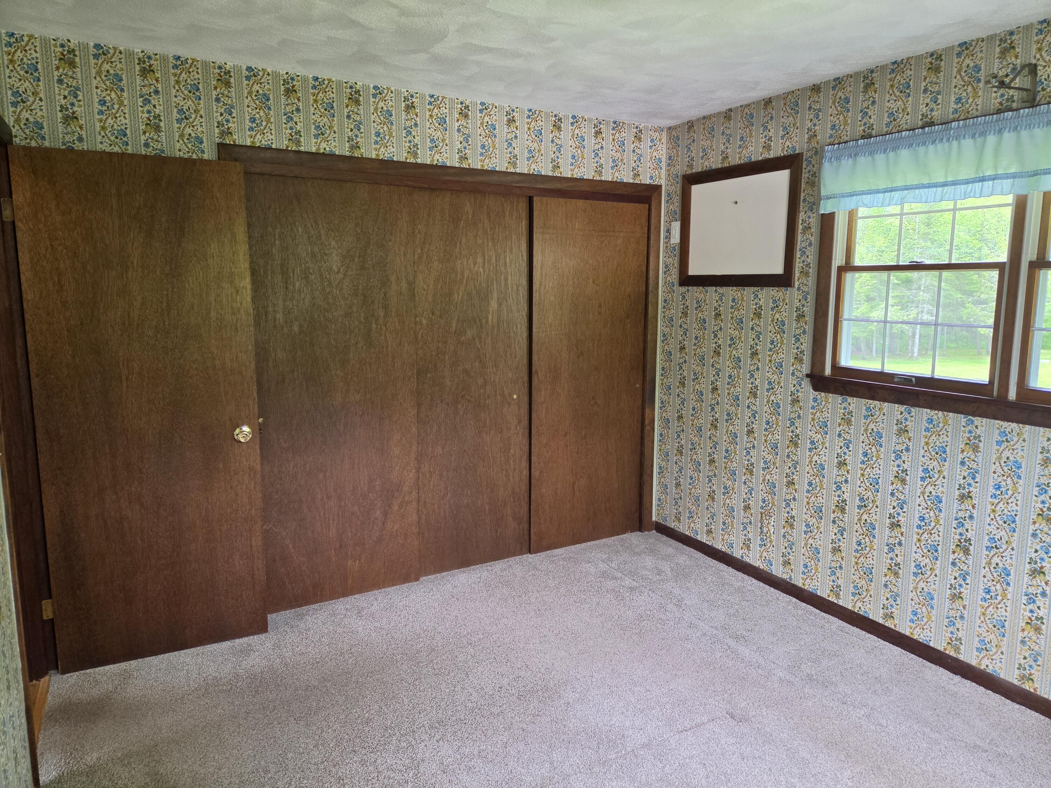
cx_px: 526
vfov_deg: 58.9
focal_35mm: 23
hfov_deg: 73.9
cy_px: 394
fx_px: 698
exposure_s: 1/120
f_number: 1.8
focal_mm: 5.4
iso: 160
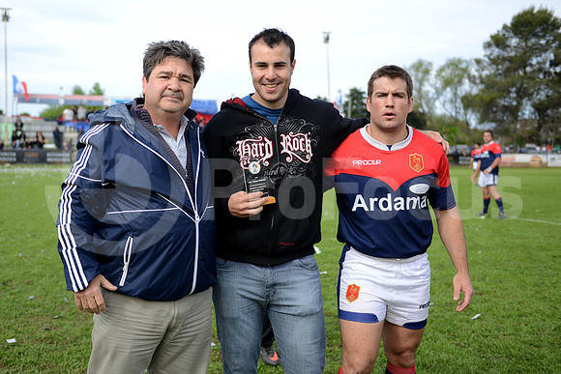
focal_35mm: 38
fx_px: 592
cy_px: 187
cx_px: 280
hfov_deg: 50.7
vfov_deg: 35.1
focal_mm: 38
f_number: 2.8
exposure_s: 1/2000
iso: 250
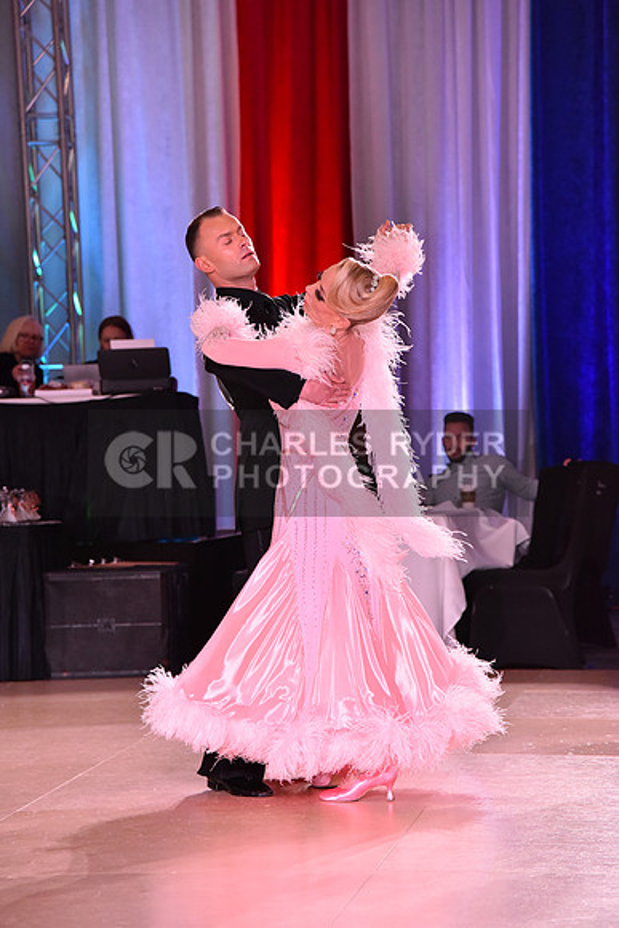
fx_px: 3093
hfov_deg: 11.4
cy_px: 464
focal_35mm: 120
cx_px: 310
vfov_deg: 17.1
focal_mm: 120
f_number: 5.6
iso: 2500
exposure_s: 1/320
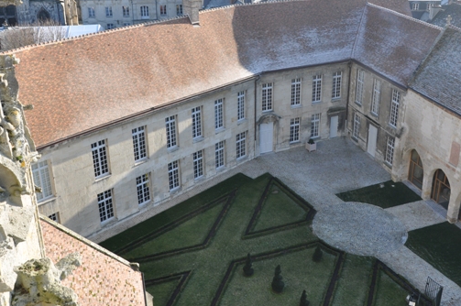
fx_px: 537
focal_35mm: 42
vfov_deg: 31.7
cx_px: 270
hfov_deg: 46.3
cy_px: 116
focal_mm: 22
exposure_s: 1/100
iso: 200
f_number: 10
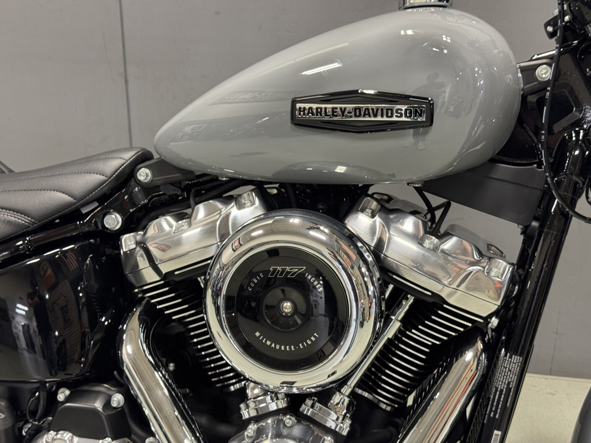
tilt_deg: -20.0
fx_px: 819
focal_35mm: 48
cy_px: 222
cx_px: 296
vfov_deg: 30.3
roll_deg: -0.7
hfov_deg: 39.7
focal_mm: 6.76
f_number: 1.78
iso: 200
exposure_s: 1/40
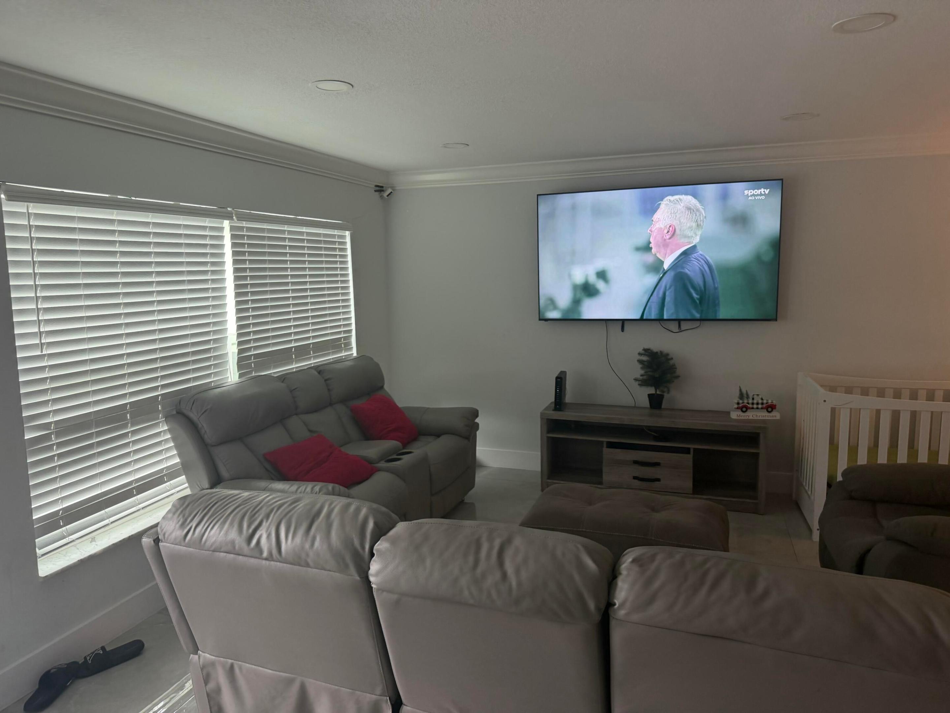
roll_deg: -0.2
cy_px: 356
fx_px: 659
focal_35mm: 24
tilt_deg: -5.3
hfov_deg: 71.6
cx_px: 475
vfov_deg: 56.8
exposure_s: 1/121
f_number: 1.78
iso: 160
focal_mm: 6.76
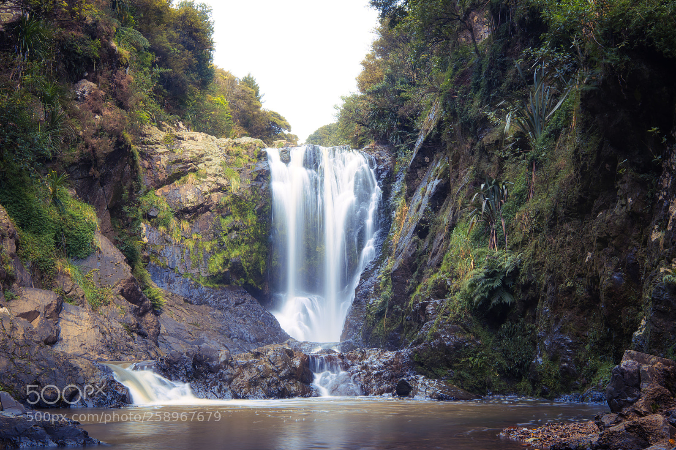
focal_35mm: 36
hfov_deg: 53.2
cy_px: 225
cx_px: 338
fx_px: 676
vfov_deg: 36.8
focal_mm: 24
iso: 50
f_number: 13
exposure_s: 1
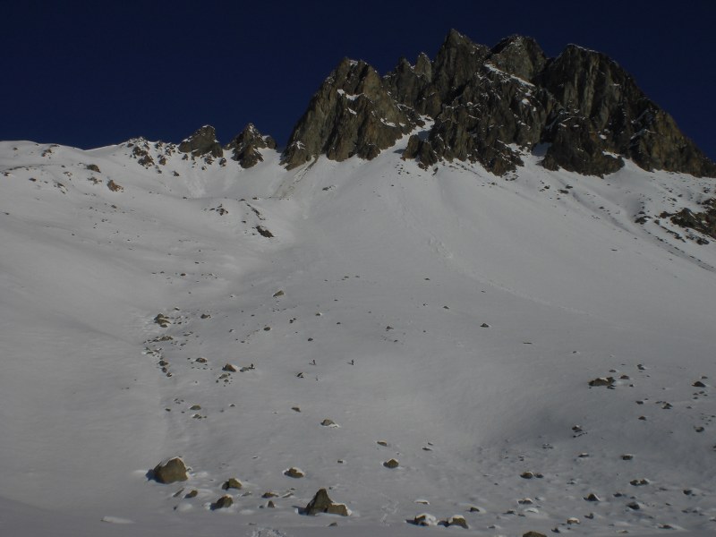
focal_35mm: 38
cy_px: 268
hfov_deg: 49.0
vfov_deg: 37.7
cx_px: 358
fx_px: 786
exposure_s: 1/2000
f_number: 4.4
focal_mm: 6.3
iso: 50
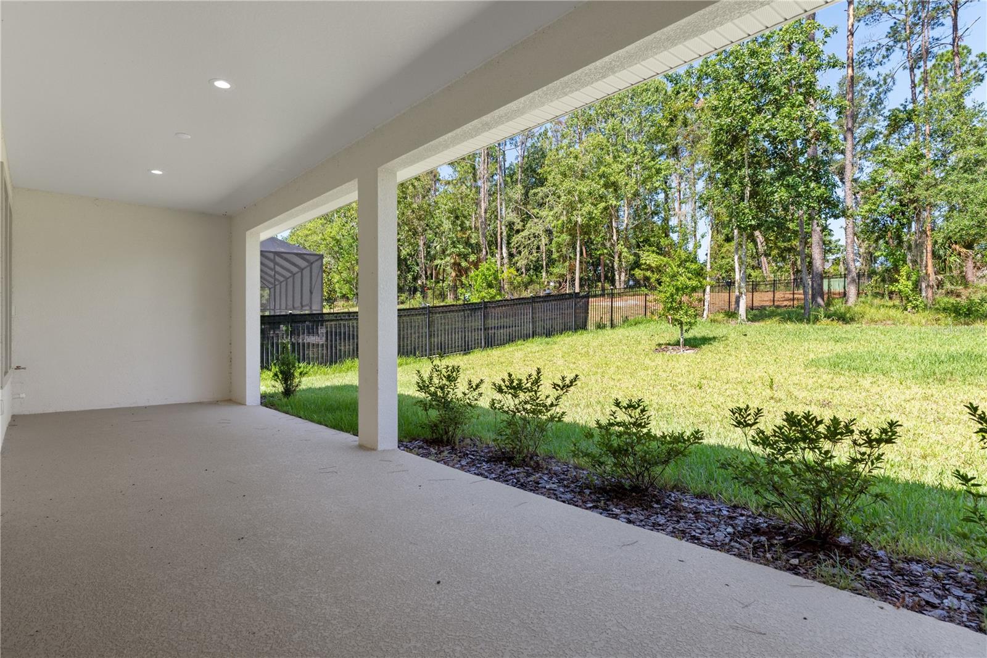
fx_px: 534
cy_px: 329
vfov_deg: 63.2
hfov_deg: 85.4
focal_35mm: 20
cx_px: 494
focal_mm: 13
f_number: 8
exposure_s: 1/40
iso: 200
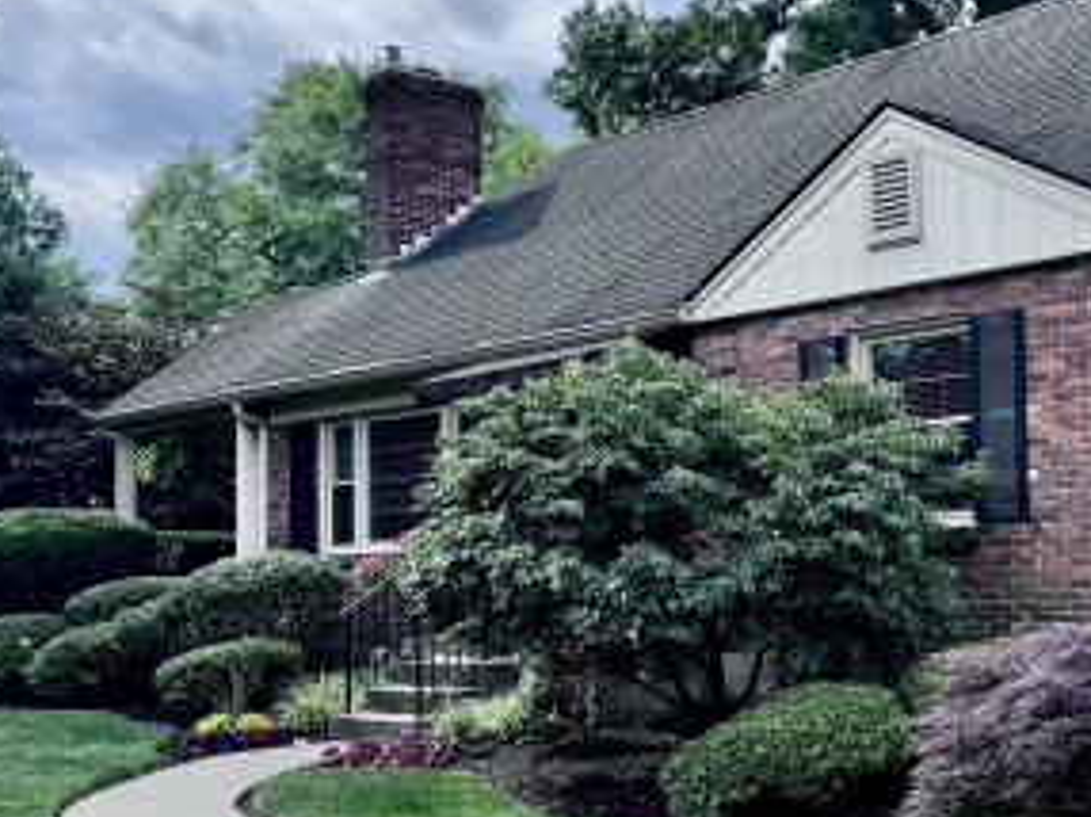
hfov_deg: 33.7
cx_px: 818
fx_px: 1763
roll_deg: +1.5
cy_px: 447
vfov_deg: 26.1
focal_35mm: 56
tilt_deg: +3.8
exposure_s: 1/3247
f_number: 1.78
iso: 80
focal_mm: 6.76
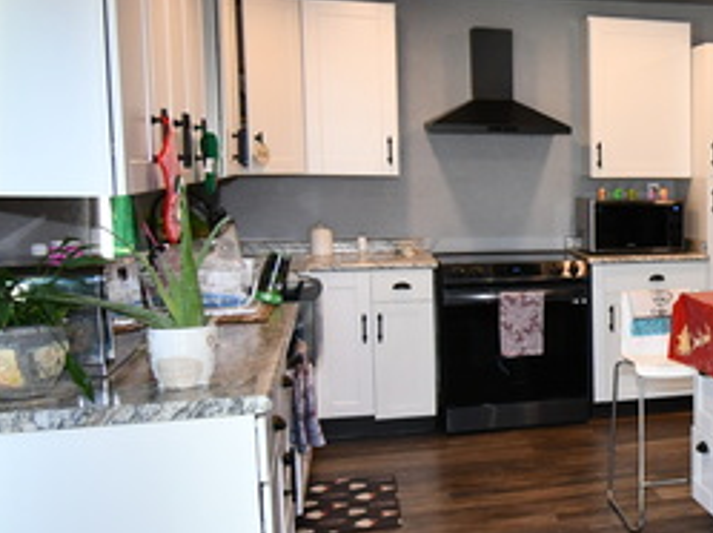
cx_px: 799
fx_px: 1070
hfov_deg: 32.2
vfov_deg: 28.0
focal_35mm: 52
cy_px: 279
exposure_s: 1/125
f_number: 5.6
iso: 2000
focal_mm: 14
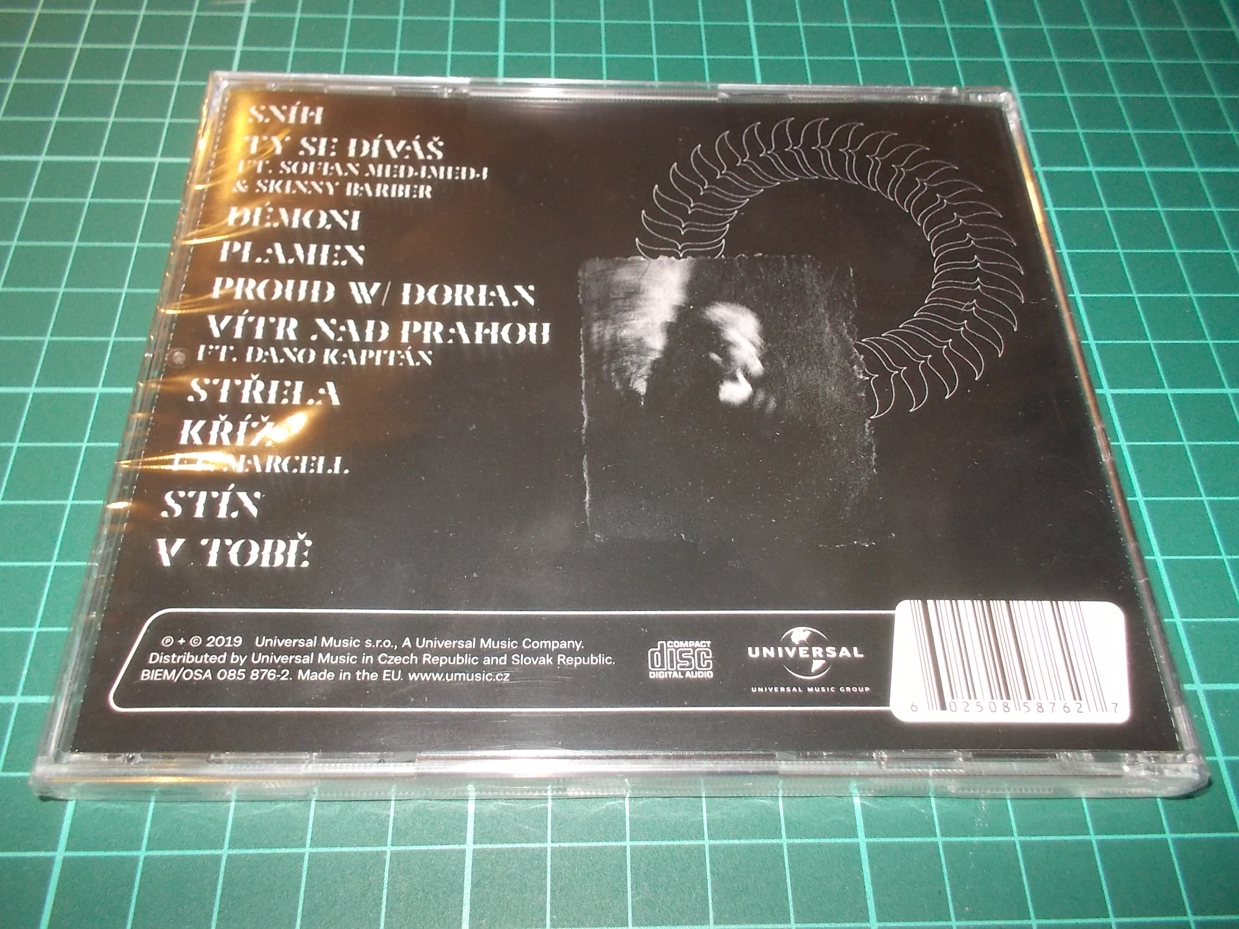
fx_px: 1038
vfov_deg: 48.2
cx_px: 620
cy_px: 464
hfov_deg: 61.7
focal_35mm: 29
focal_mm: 4.1
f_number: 3.3
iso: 200
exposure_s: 1/30
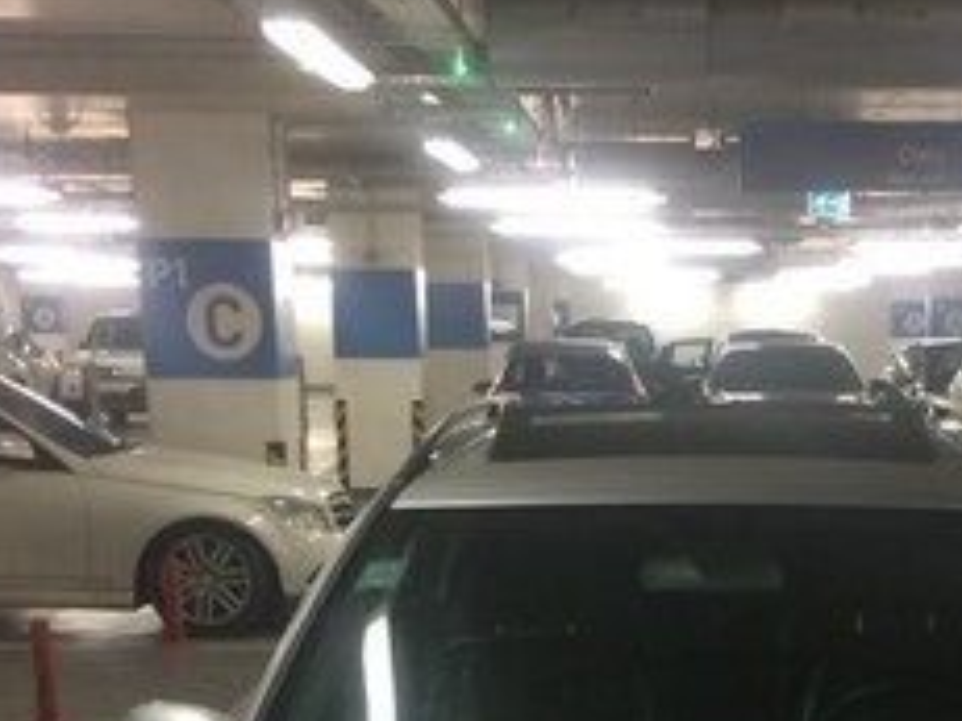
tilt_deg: -14.5
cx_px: 737
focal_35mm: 83
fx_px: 2305
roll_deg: -0.2
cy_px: 940
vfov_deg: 16.7
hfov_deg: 23.3
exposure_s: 1/33
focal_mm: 4.15
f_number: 2.2
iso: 80
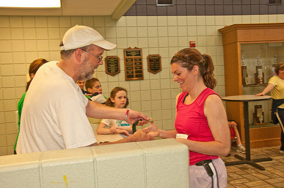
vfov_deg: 34.1
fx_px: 307
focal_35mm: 39
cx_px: 142
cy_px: 94
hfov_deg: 49.6
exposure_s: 1/60
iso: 400
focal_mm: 26
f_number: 4
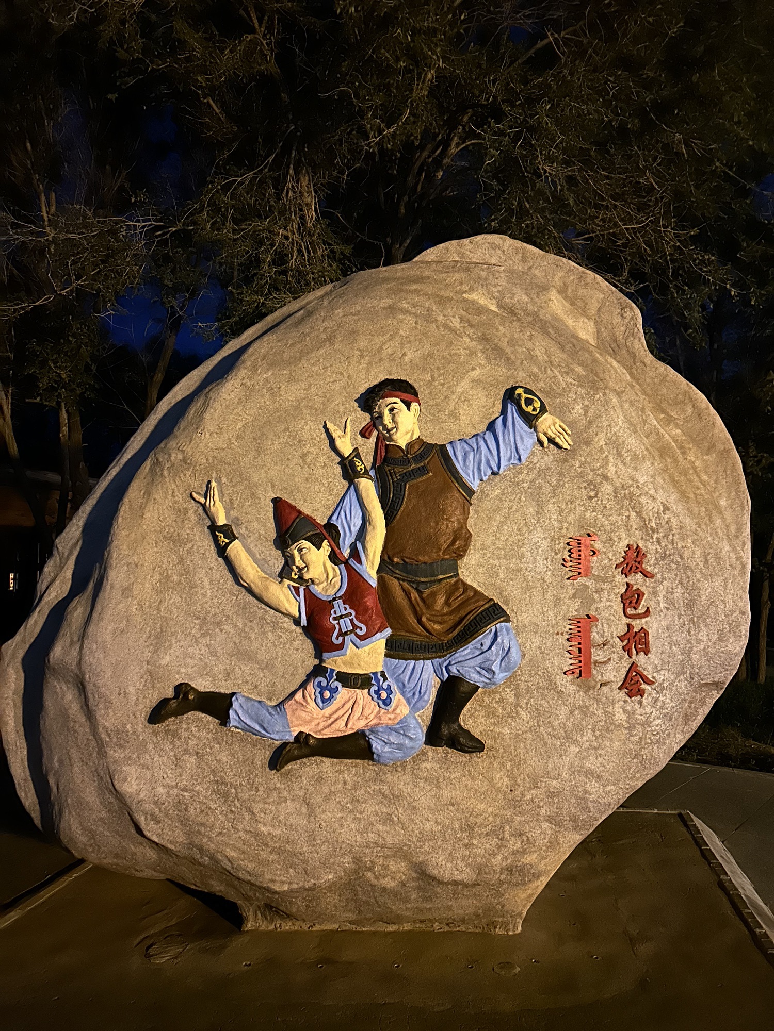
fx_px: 775
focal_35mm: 26
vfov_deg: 67.3
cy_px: 516
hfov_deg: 53.1
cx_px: 387
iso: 1250
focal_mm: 5.7
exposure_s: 1/14
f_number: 1.5
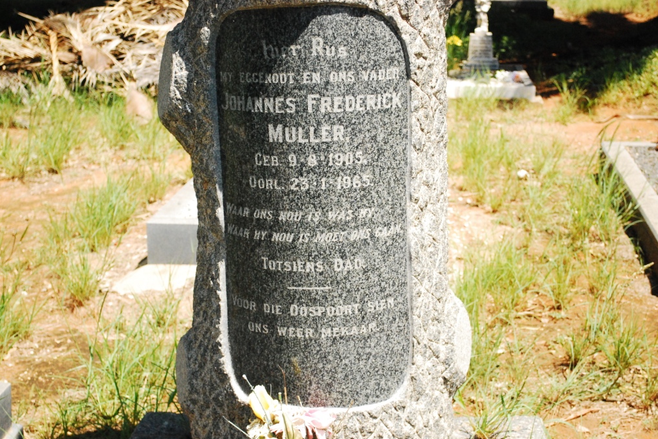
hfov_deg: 31.4
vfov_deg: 21.2
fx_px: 1170
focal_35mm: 64
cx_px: 332
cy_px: 221
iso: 1600
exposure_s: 1/4000
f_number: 5.3
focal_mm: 42
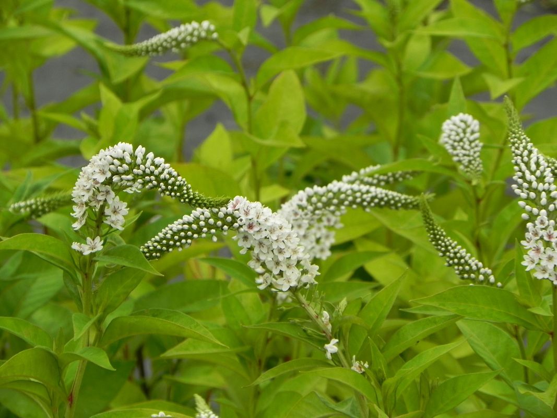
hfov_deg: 6.8
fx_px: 4682
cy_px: 209
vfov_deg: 5.1
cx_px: 278
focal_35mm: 291
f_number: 5
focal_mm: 51.8
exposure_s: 1/80
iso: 160
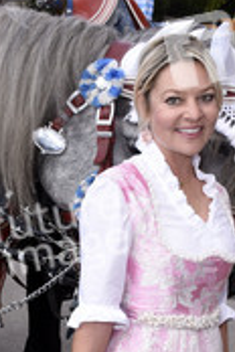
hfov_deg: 21.8
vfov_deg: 30.3
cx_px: 83
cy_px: 344
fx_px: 607
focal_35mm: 62
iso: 250
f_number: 9
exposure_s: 1/160
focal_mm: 18
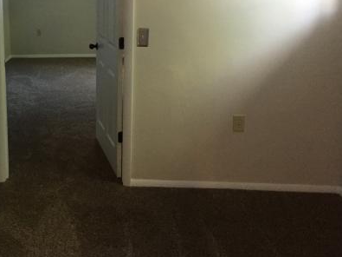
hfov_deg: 39.4
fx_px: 464
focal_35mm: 47
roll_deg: -0.9
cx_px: 88
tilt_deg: -9.0
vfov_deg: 30.4
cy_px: 65
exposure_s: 1/20
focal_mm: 4.15
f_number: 2.2
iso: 250
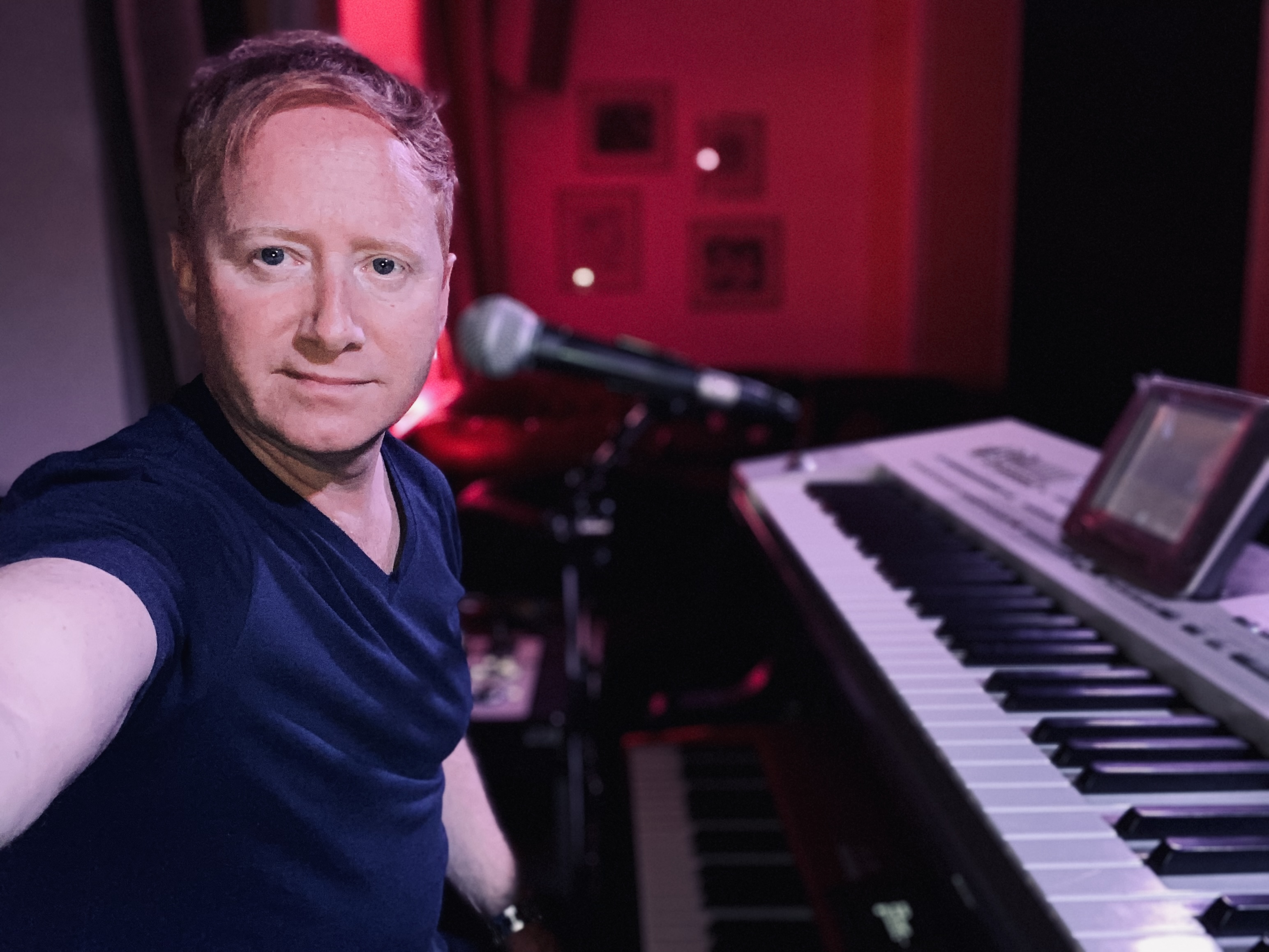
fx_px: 1100
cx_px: 634
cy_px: 476
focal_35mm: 30
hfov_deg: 60.0
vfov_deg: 46.8
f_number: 2.2
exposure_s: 1/22
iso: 320
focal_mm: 2.71
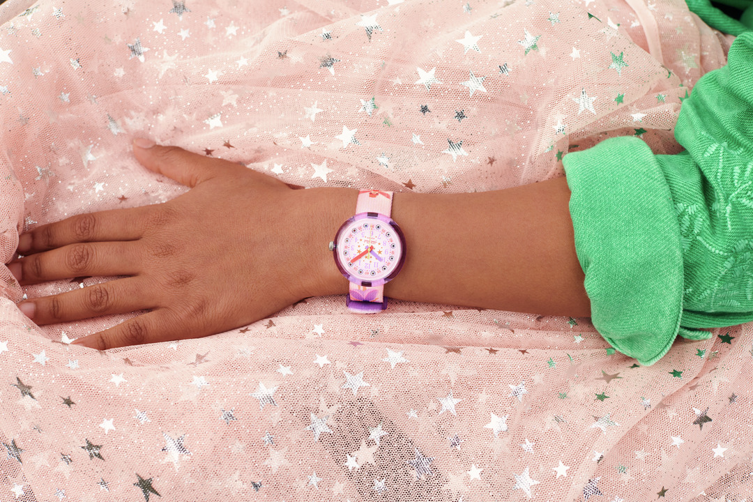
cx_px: 376
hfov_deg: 54.4
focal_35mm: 35
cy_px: 251
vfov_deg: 37.9
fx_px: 732
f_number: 8
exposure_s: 1/400
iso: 640
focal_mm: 35
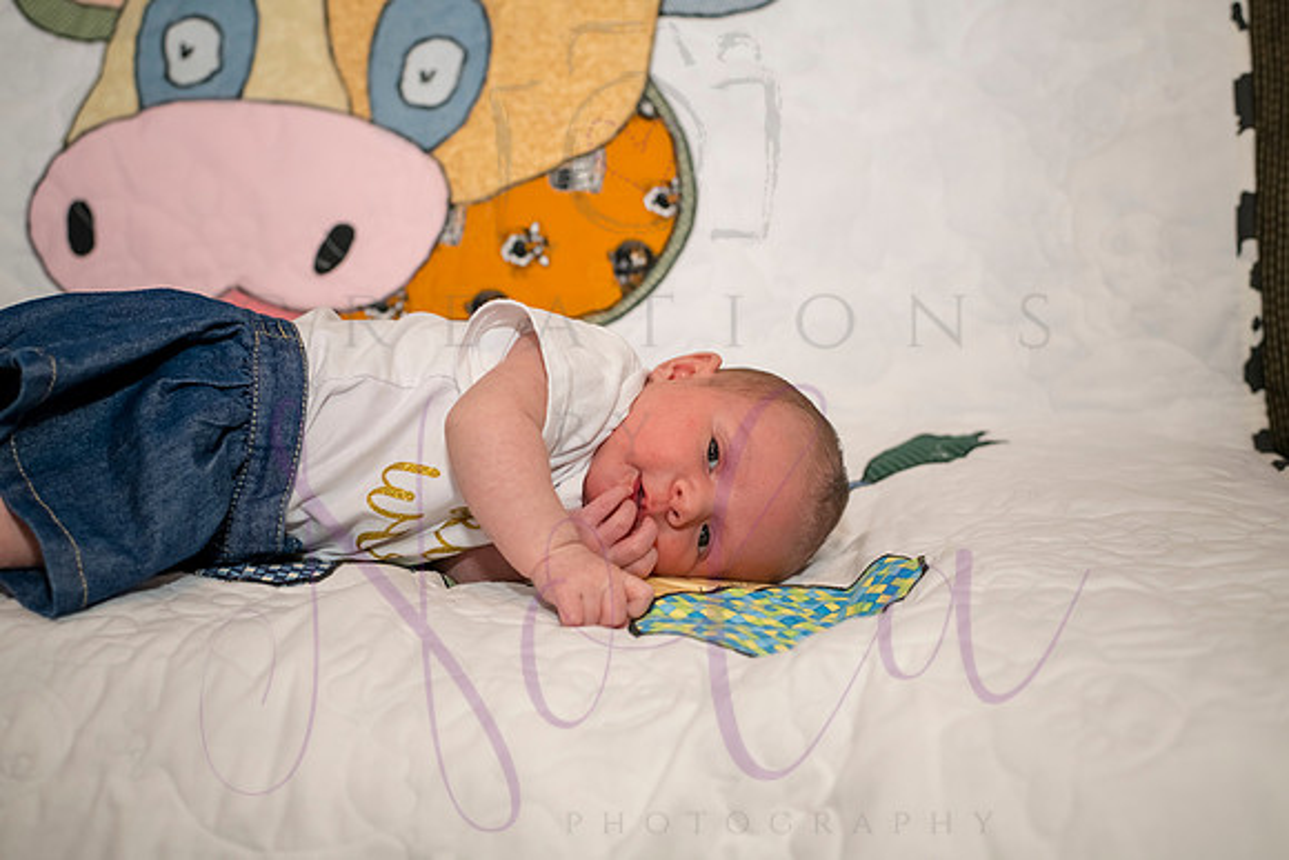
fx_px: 1791
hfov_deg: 39.6
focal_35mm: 50
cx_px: 644
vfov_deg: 27.0
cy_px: 430
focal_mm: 50
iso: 800
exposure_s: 1/160
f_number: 4
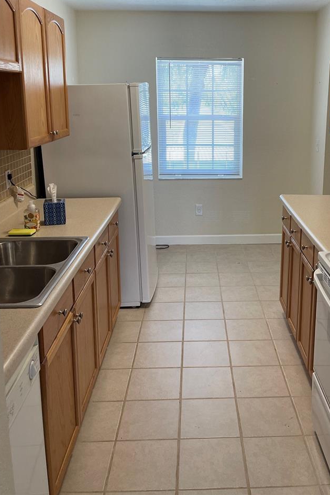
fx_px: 454
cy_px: 182
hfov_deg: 39.6
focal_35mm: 33
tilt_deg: -11.4
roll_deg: -0.6
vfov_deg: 56.5
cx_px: 212
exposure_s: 1/120
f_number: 1.6
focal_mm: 5.1
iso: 100
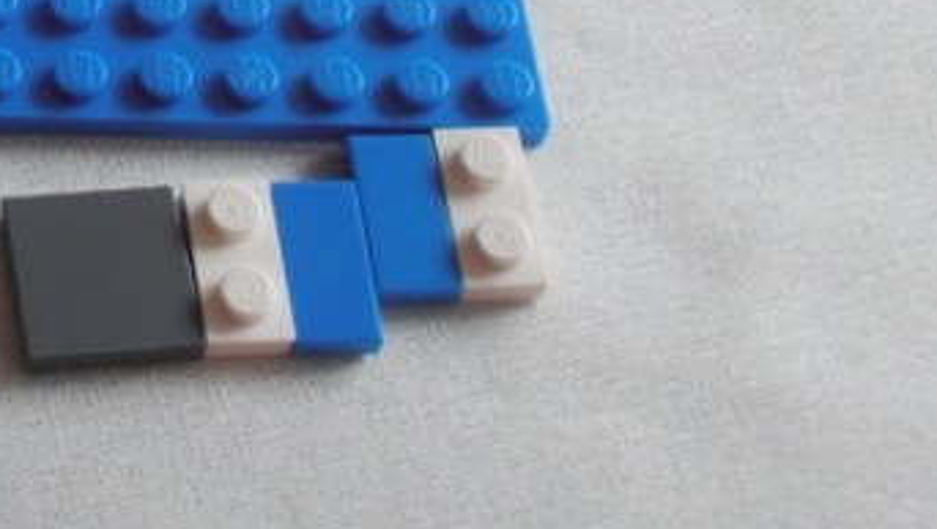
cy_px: -273
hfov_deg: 19.0
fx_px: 2636
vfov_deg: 11.0
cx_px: -203
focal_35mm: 106
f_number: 3.9
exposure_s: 1/125
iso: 80
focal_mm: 6.61
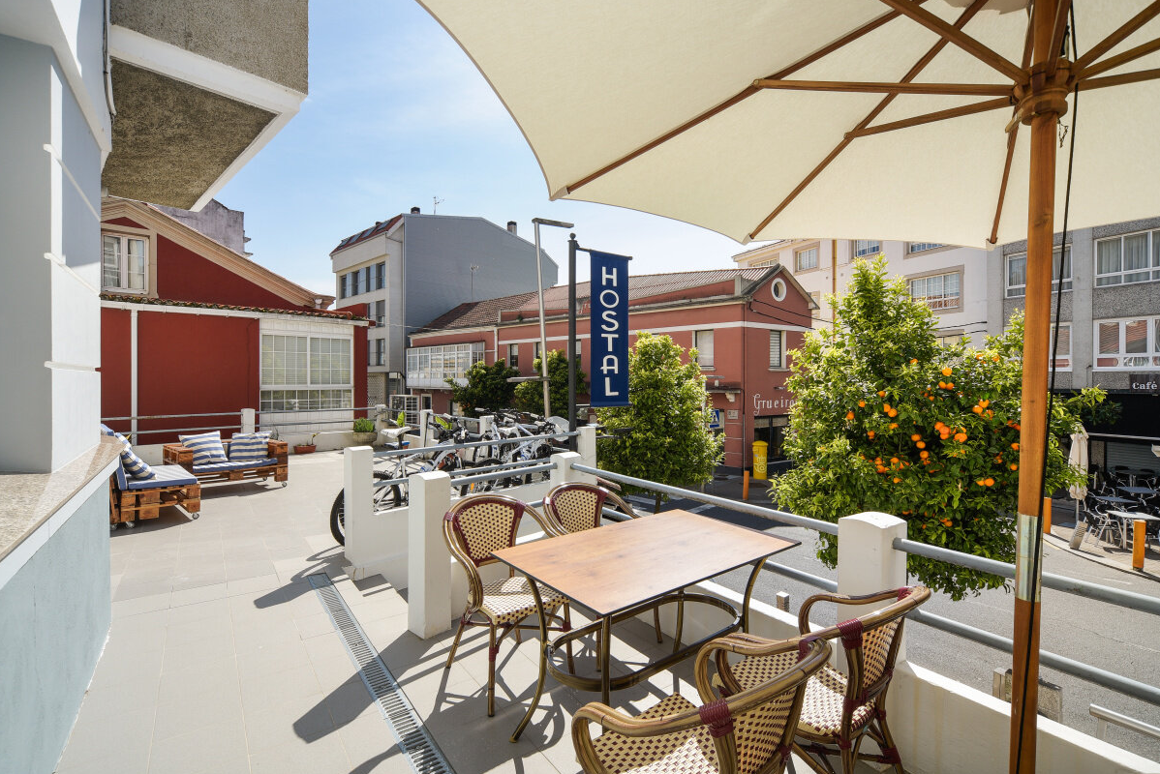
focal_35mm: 16
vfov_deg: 73.8
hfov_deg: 96.7
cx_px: 593
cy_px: 385
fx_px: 516
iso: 160
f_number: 11
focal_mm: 15
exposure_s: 1/250
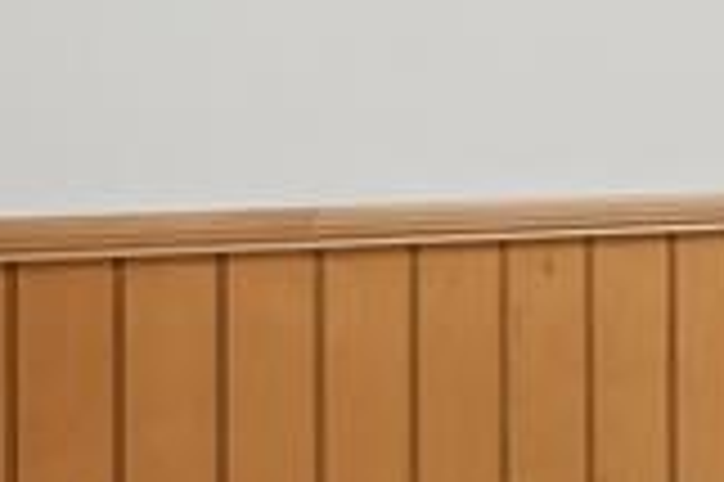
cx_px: 1938
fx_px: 2170
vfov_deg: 12.6
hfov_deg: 12.5
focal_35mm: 108
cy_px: 124
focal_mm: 17
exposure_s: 1/1000
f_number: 8
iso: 2000
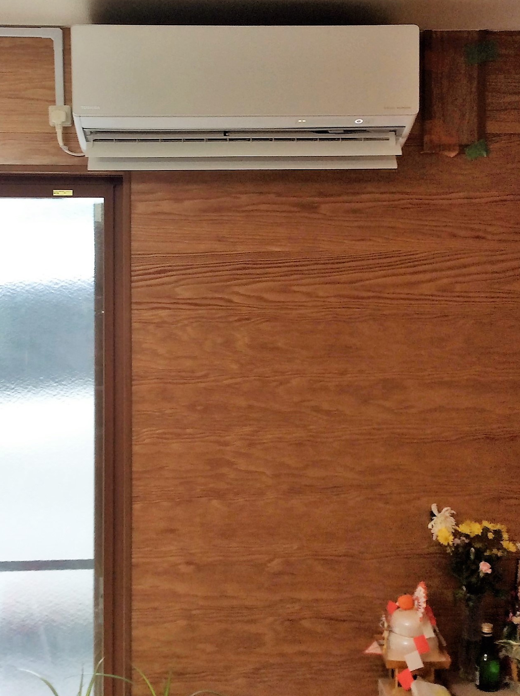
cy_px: 270
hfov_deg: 29.6
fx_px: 984
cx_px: 244
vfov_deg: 38.8
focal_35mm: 49
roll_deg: +0.3
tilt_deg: -2.0
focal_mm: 3.3
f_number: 2.4
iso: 40
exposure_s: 1/24
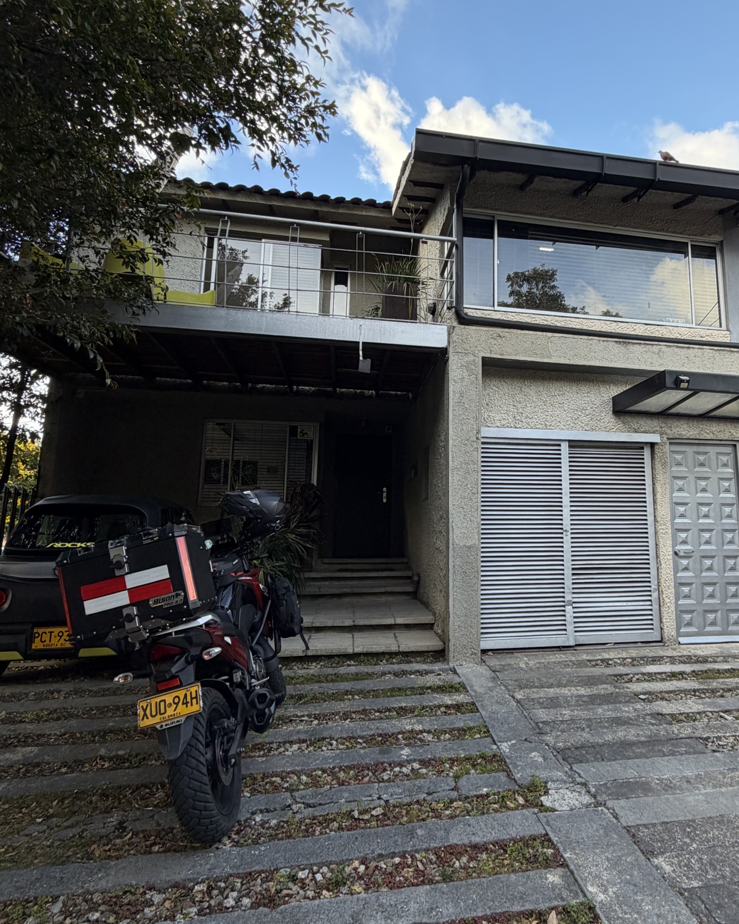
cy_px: 454
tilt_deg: +8.9
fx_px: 574
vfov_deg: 77.6
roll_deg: -0.5
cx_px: 457
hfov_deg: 64.7
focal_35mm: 21
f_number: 2.2
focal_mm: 2.22
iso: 40
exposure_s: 1/122
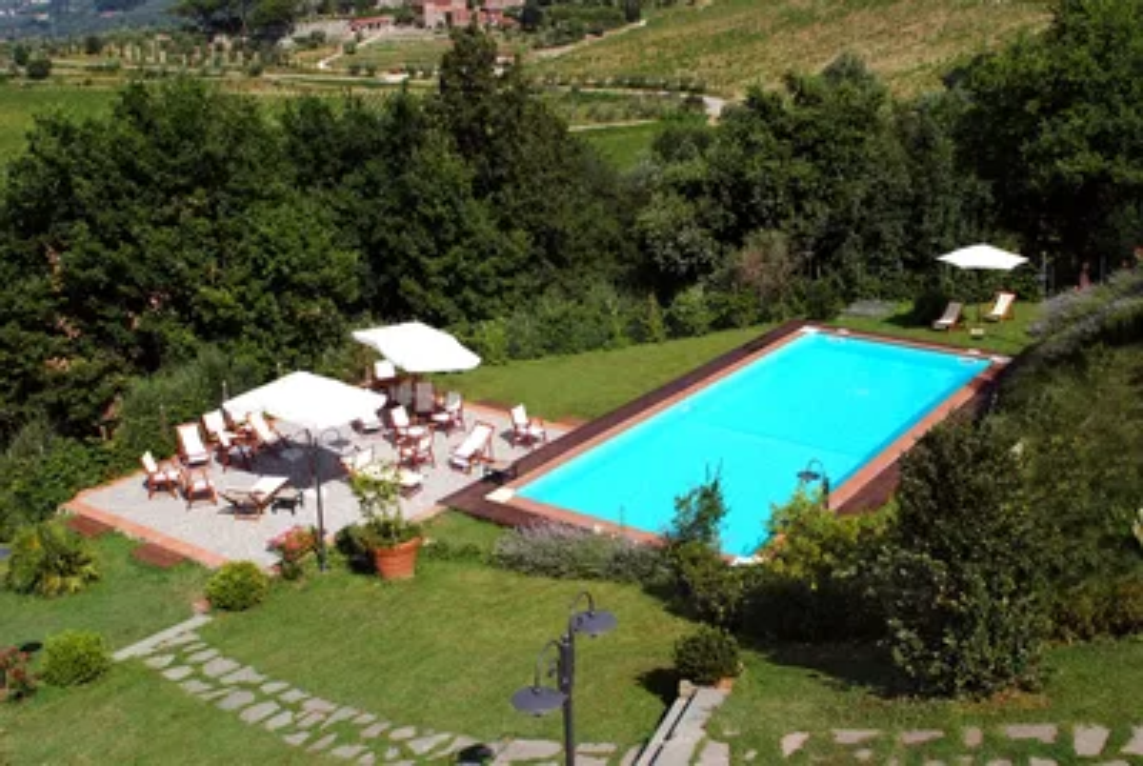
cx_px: 572
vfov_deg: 37.0
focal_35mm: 36
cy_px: 383
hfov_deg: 53.1
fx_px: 1145
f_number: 8
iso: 160
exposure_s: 1/320
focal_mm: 24
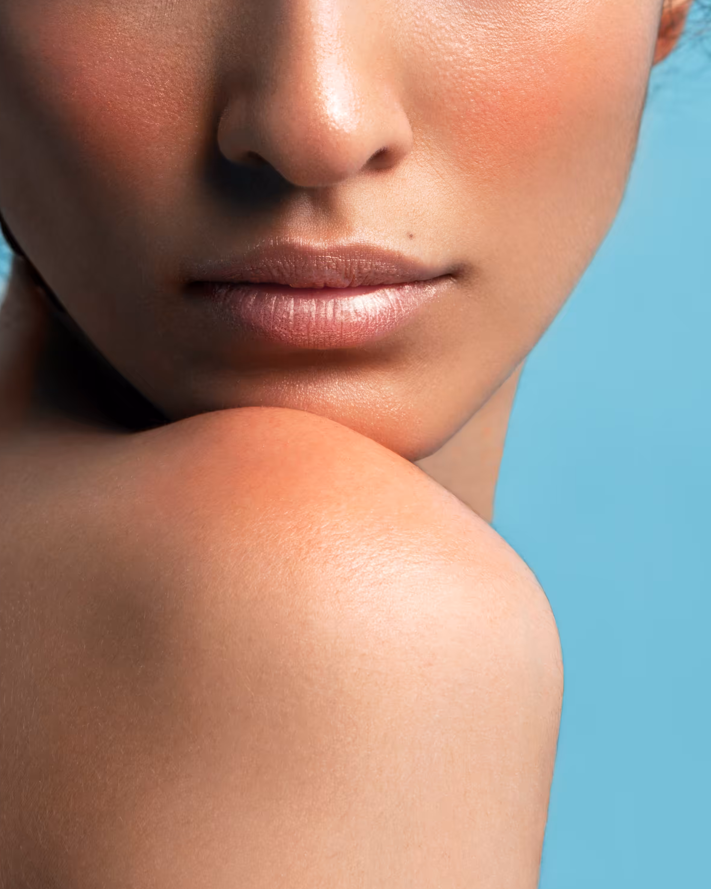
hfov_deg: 7.7
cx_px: 296
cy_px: 82
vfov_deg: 9.6
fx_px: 5261
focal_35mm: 200
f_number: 11
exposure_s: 1/160
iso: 80
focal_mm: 105
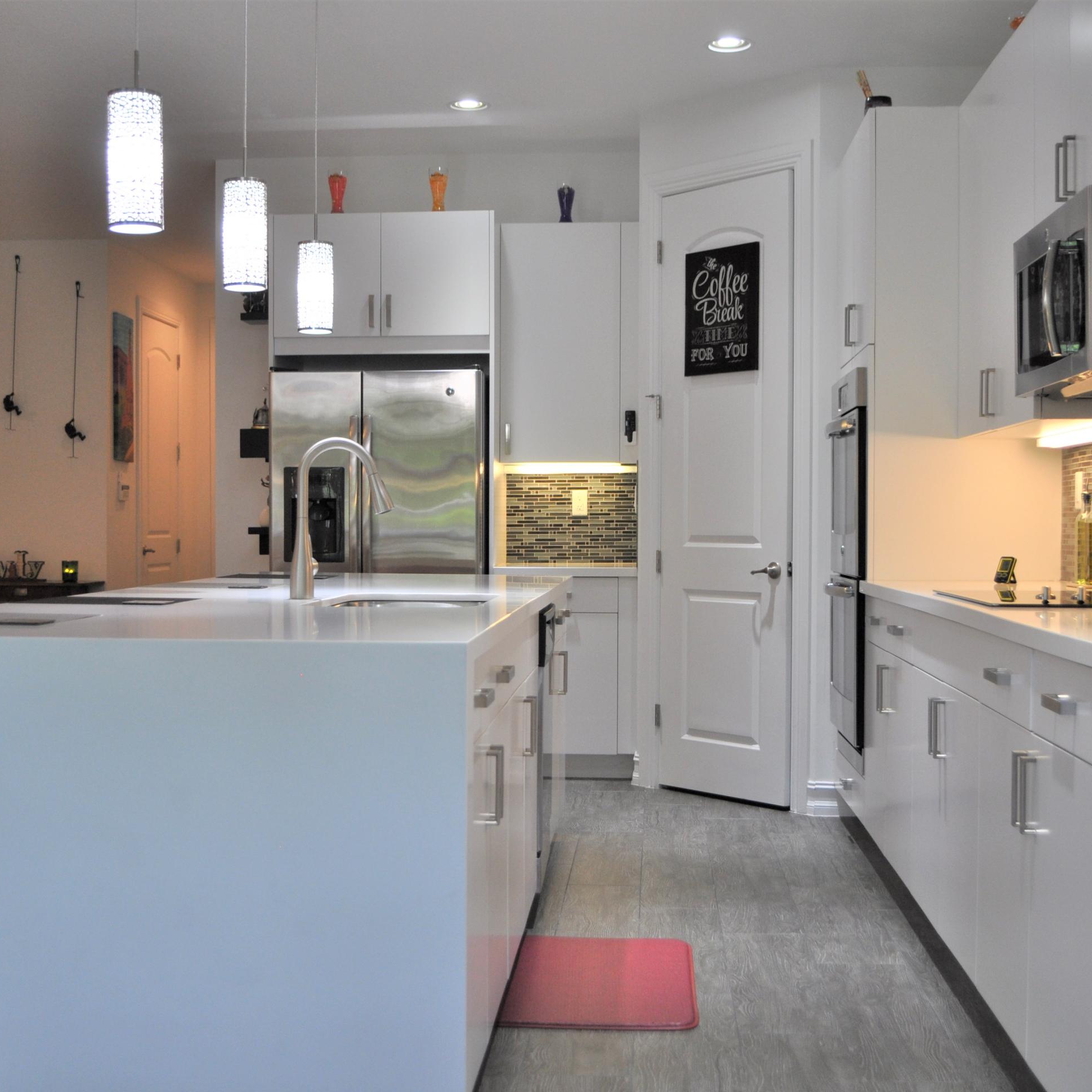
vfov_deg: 36.1
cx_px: 511
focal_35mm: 47
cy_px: 557
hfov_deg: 36.0
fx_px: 1677
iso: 400
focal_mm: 24
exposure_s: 1/100
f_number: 5
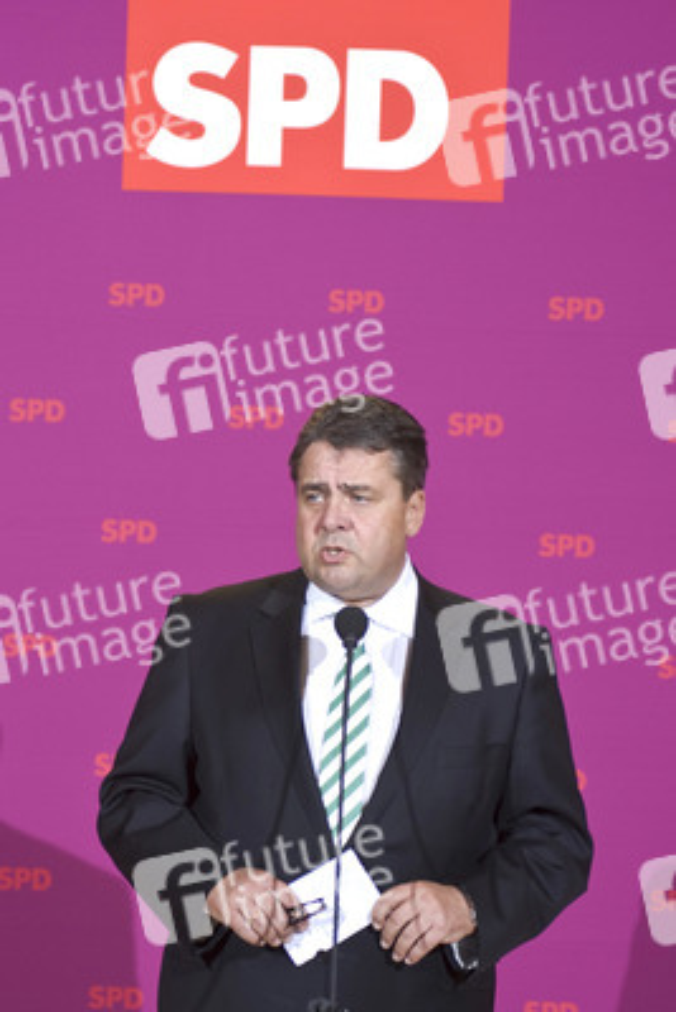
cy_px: 506
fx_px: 2420
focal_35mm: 86
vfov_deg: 23.6
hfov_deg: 15.9
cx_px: 338
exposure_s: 1/125
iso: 1000
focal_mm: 86
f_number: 4
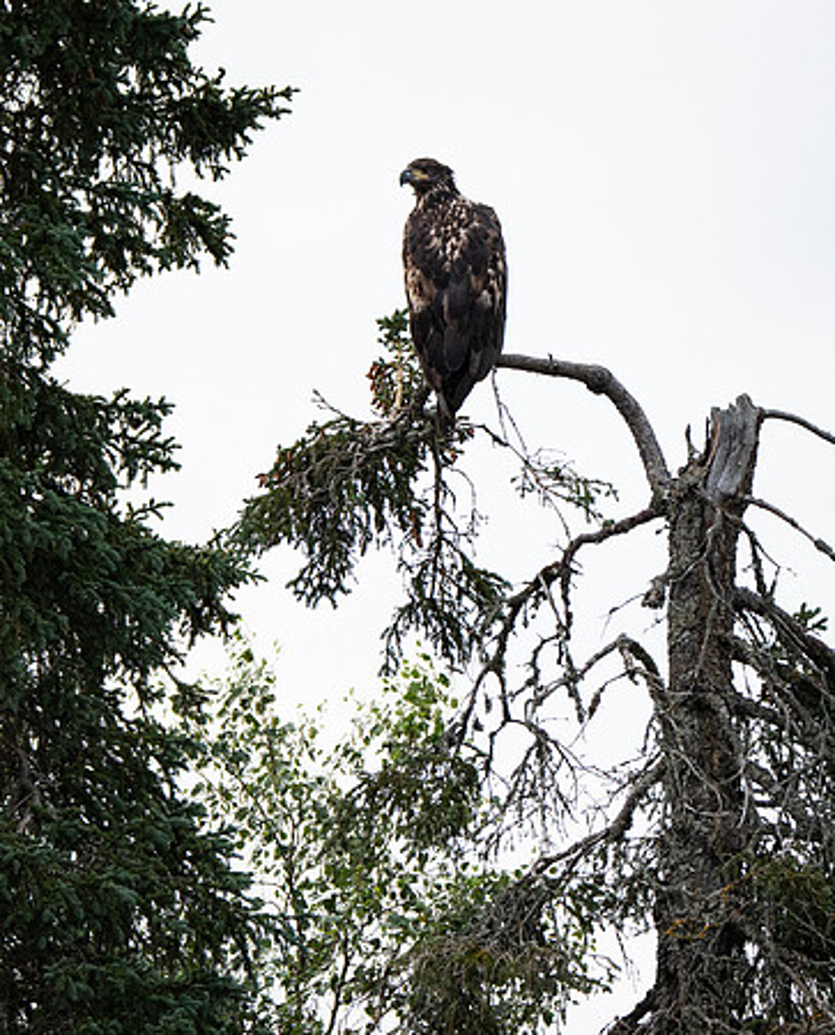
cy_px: 416
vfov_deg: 3.1
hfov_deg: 2.5
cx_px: 447
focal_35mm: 621
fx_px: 19077
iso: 800
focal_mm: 200
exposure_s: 1/1600
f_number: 4.5
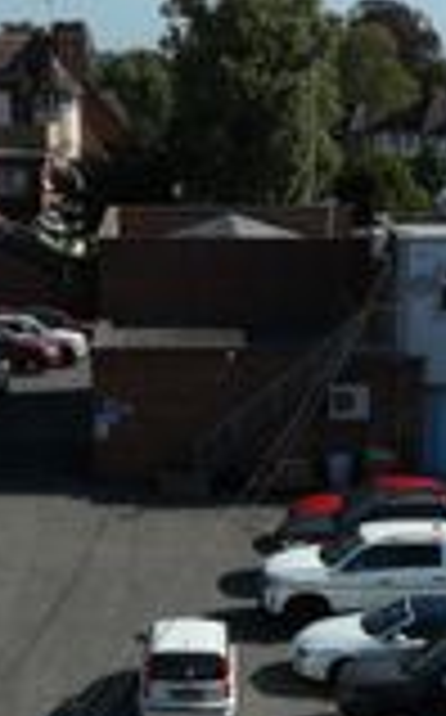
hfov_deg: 20.3
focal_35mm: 64
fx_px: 1248
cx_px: 252
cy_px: 666
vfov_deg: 30.4
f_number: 5
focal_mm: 12.29
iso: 100
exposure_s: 1/320
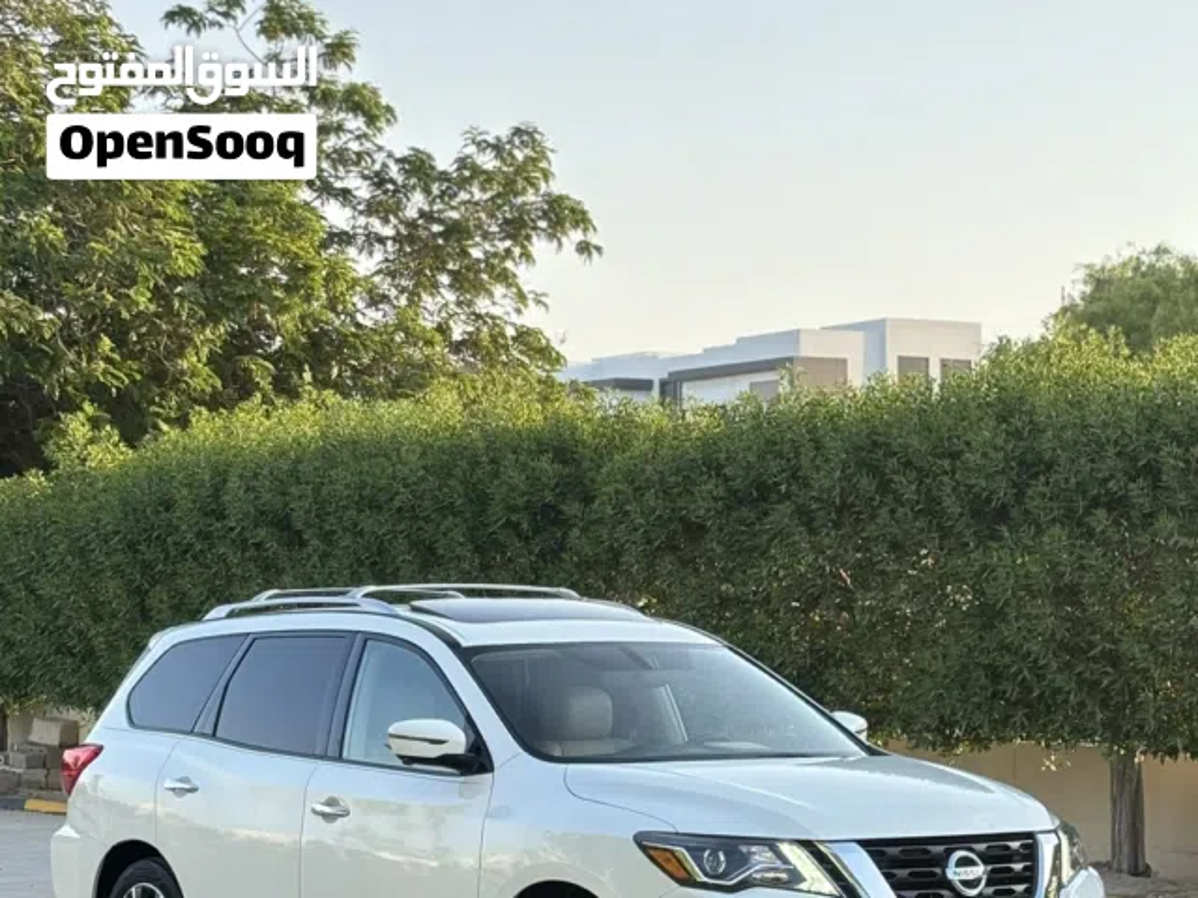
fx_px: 1800
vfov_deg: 28.0
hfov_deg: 36.8
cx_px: 599
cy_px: 449
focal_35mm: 52
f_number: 1.6
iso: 32
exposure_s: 1/336
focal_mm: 5.96
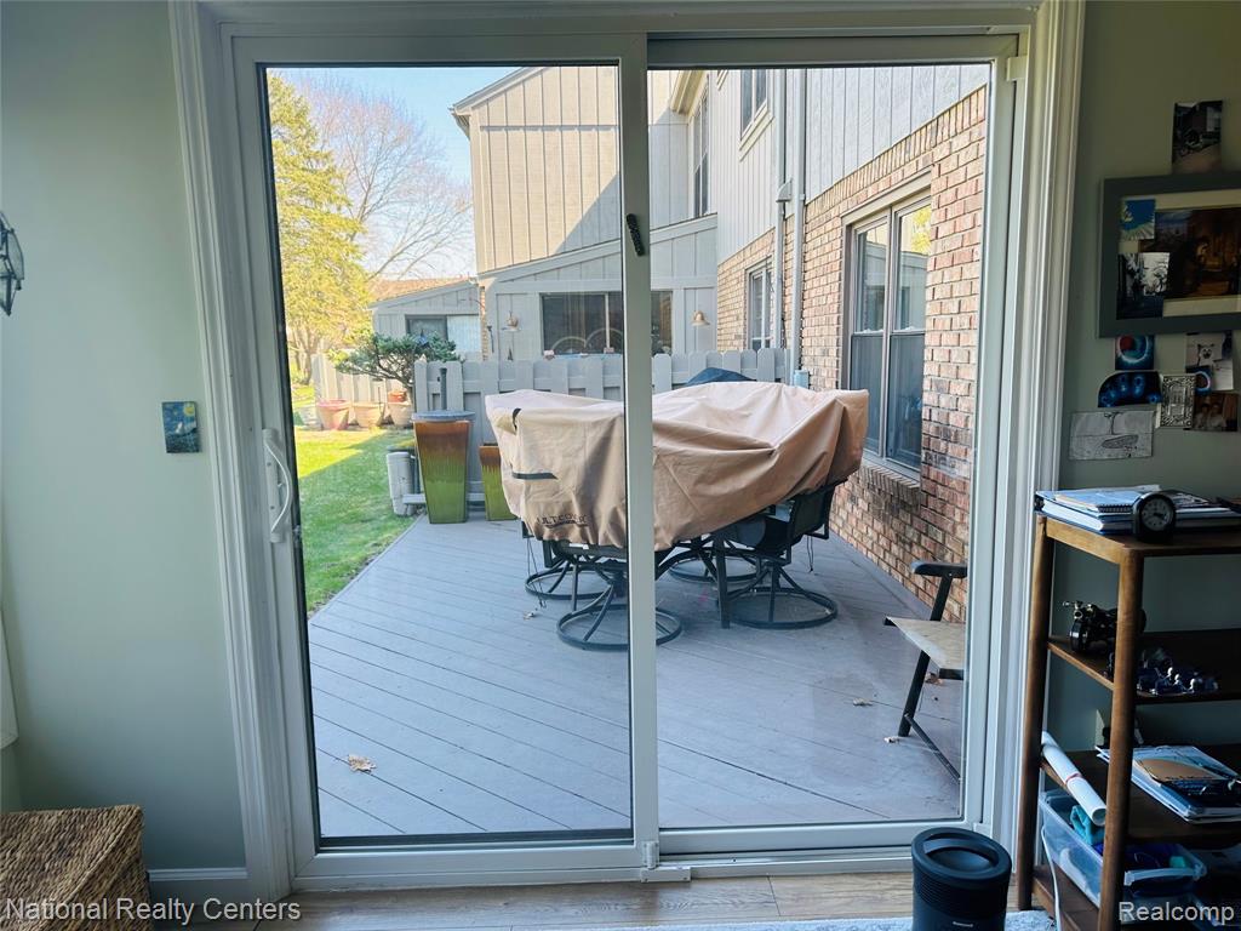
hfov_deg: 71.6
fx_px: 860
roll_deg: +0.8
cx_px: 620
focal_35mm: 24
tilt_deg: -8.5
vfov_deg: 56.8
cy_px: 466
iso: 80
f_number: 1.78
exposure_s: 1/211
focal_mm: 6.86
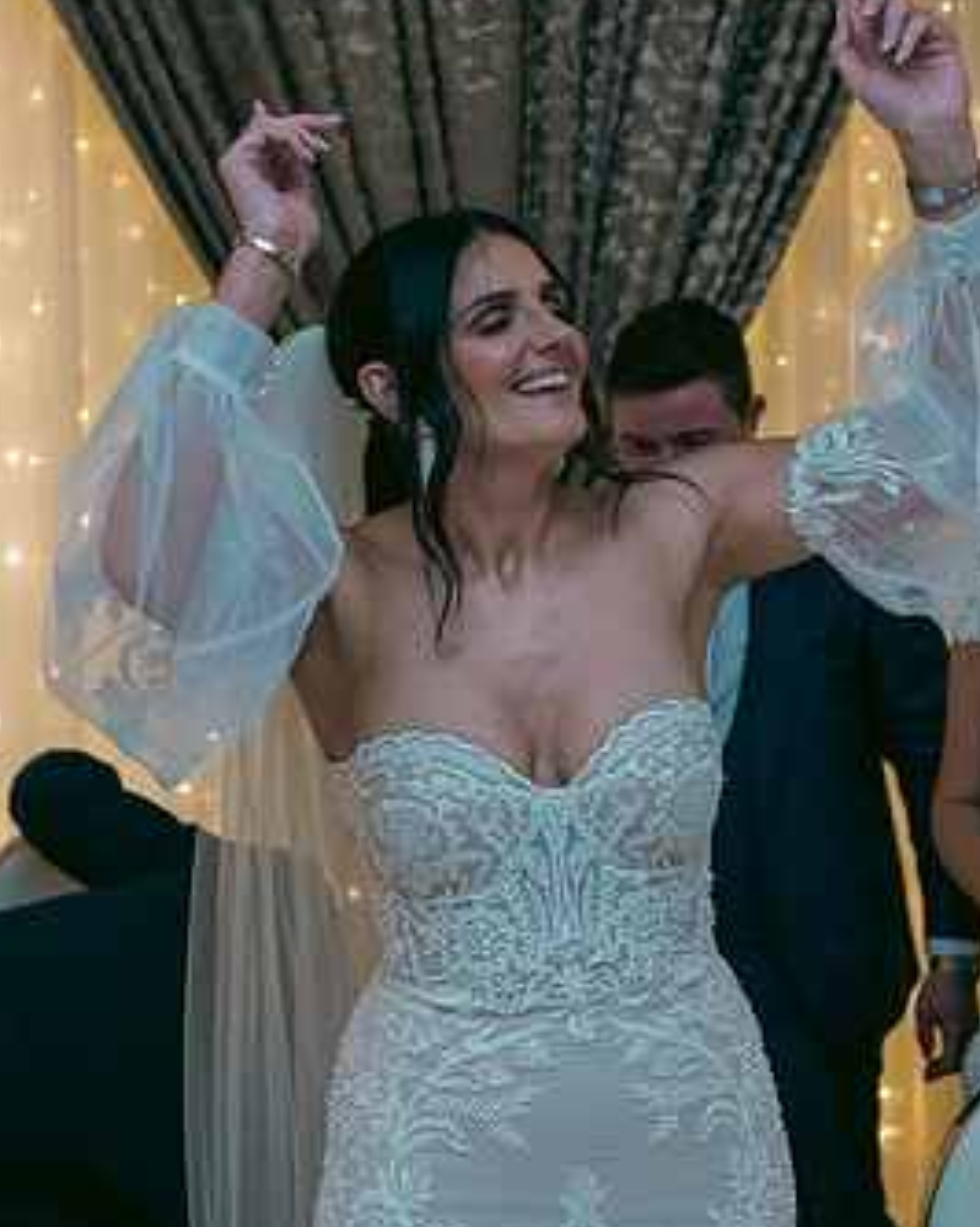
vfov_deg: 22.5
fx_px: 3085
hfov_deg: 18.0
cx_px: 538
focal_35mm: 85
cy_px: 606
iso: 800
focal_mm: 52
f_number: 3.5
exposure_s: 1/160
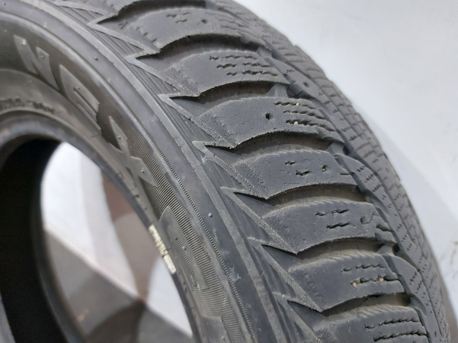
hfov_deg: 71.6
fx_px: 318
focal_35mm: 24
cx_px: 229
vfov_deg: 56.8
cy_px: 172
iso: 250
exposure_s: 1/25
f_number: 1.8
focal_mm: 5.23
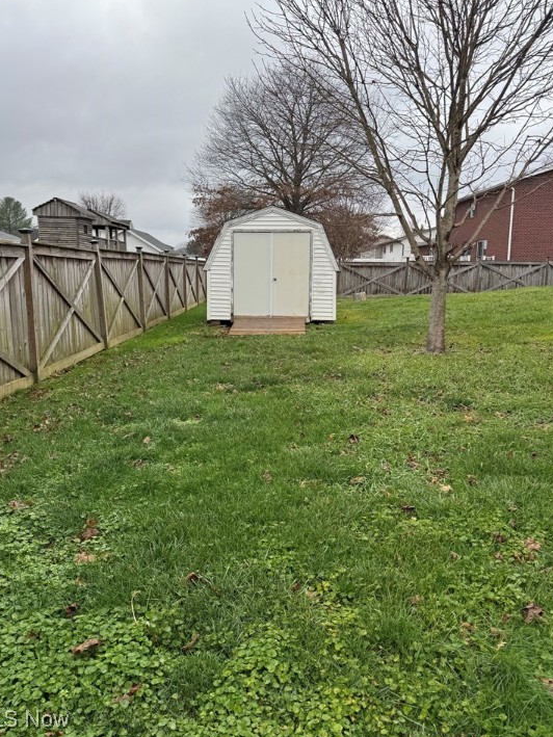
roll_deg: -0.3
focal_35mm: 26
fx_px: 554
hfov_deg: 53.1
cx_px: 266
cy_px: 343
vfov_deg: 67.2
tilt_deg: -7.5
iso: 80
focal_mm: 6.76
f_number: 1.78
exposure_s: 1/707
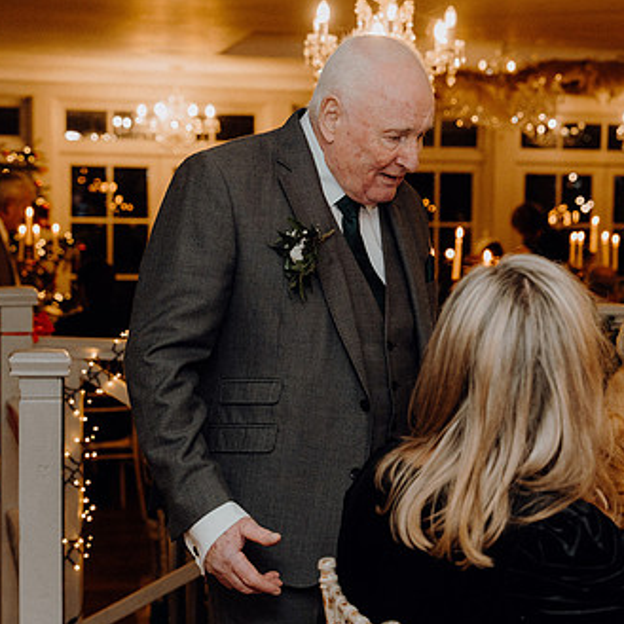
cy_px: 346
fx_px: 1530
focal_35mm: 75
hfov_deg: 23.0
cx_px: 372
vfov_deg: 23.0
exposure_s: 1/160
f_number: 3.5
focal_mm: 50
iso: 2500
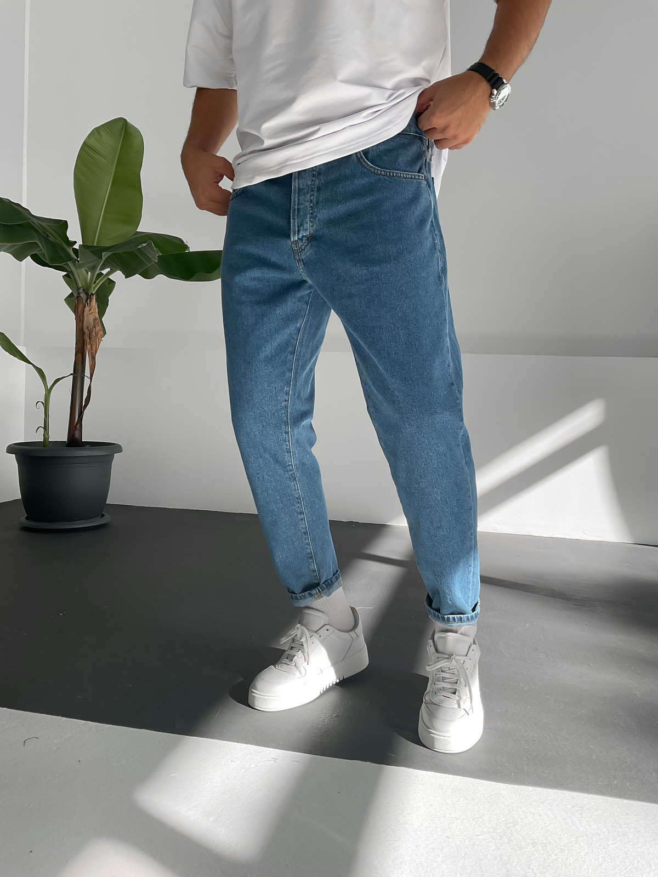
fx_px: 735
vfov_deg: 61.7
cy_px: 438
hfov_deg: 48.2
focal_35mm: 29
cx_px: 329
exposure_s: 1/300
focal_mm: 3
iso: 16
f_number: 1.8
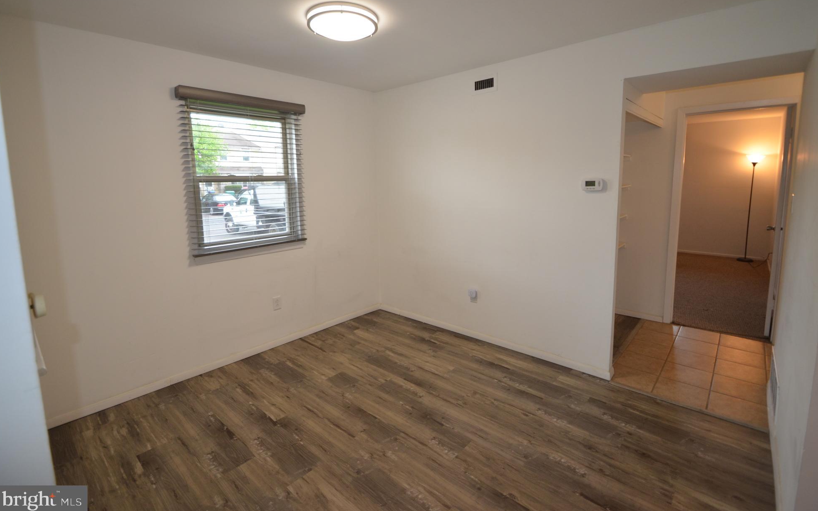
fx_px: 357
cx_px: 424
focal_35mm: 16
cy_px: 232
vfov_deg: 71.1
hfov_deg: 97.8
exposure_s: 1/60
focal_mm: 10
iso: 450
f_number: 3.5
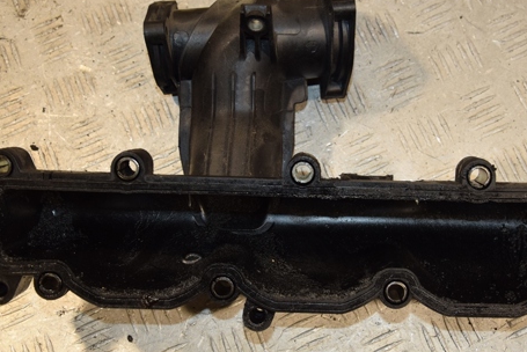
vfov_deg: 23.0
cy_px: 157
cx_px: 310
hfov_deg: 33.8
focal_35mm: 59
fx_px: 864
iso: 800
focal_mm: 28
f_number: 5
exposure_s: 1/200
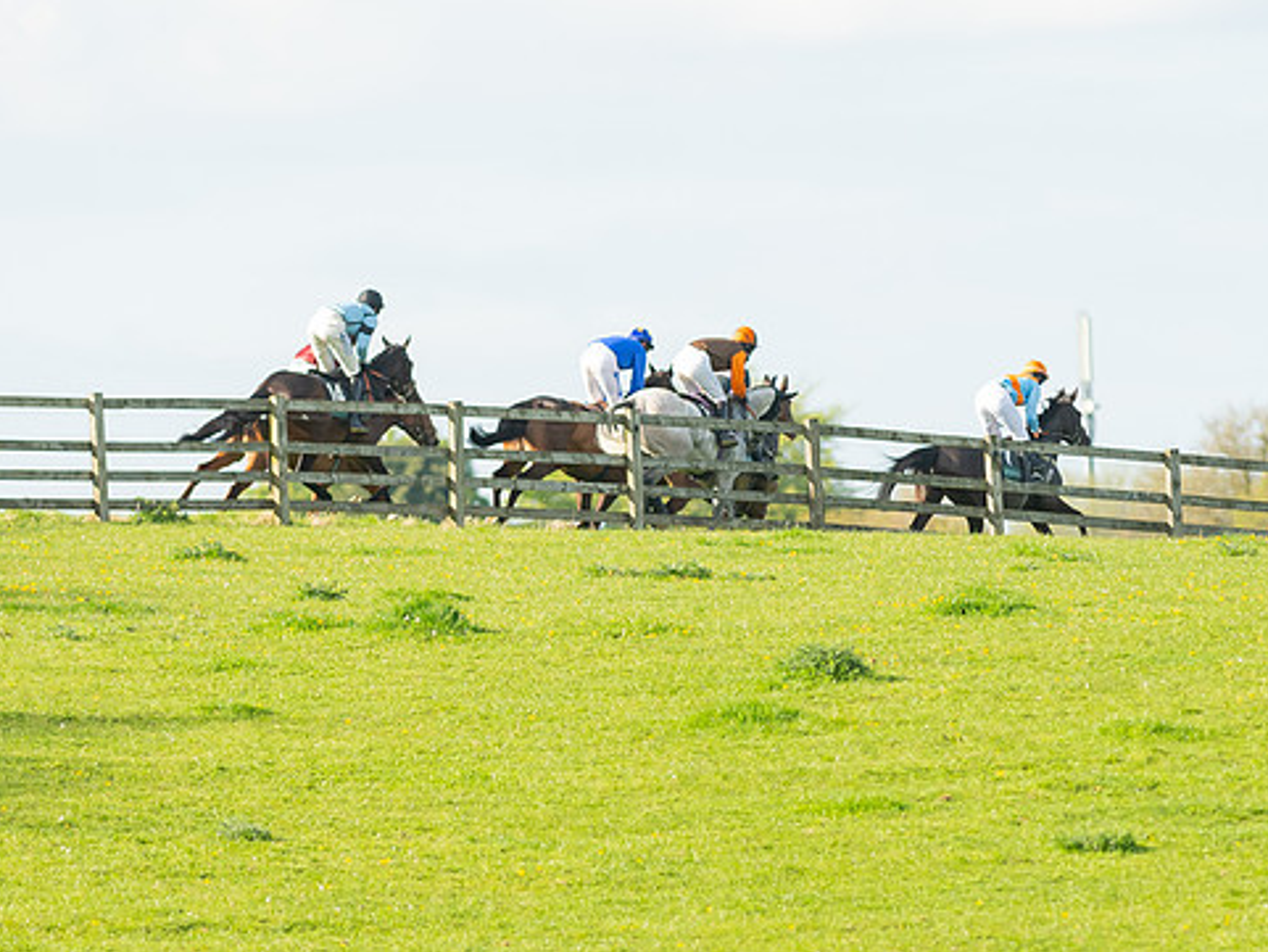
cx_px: 717
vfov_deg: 2.2
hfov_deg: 2.9
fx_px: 25061
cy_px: 592
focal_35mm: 684
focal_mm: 300
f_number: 5
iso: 400
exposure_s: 1/2000
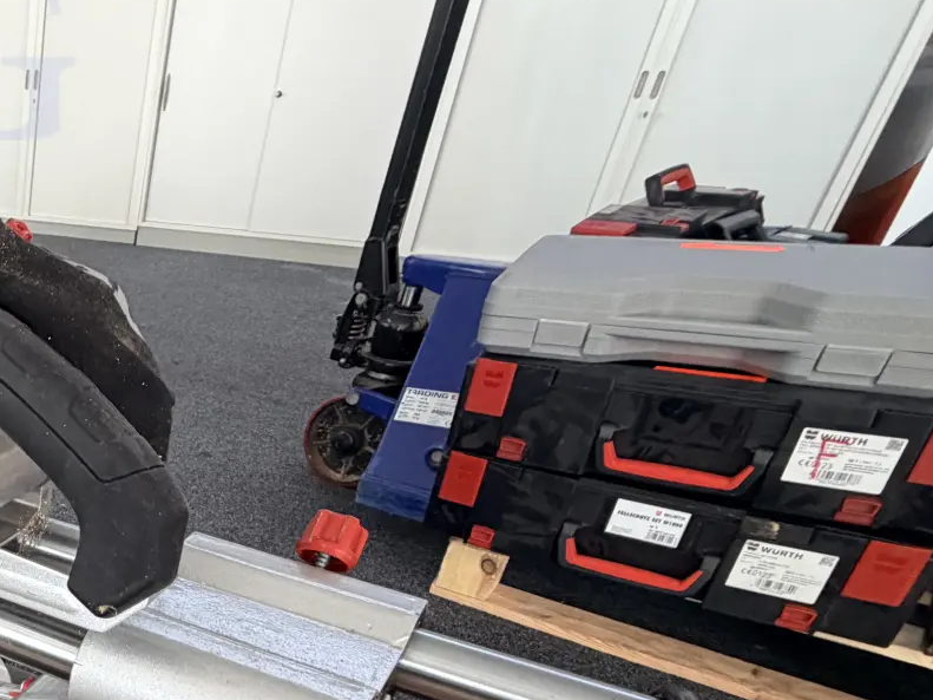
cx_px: -94
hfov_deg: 42.4
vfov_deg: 38.6
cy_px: 645
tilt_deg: -30.7
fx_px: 916
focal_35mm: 34
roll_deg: -0.3
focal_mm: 2.22
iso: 250
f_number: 2.2
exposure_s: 1/100
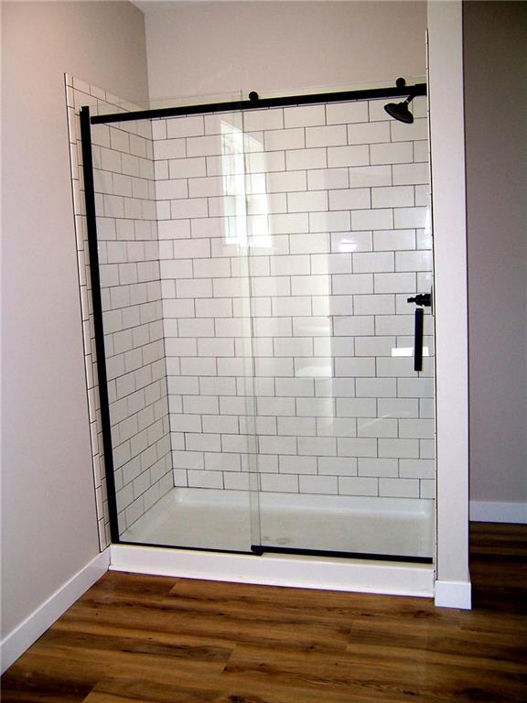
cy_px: 352
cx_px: 264
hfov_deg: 42.9
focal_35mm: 33
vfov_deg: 55.4
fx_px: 670
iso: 140
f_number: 2.8
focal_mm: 5.5
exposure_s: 1/90
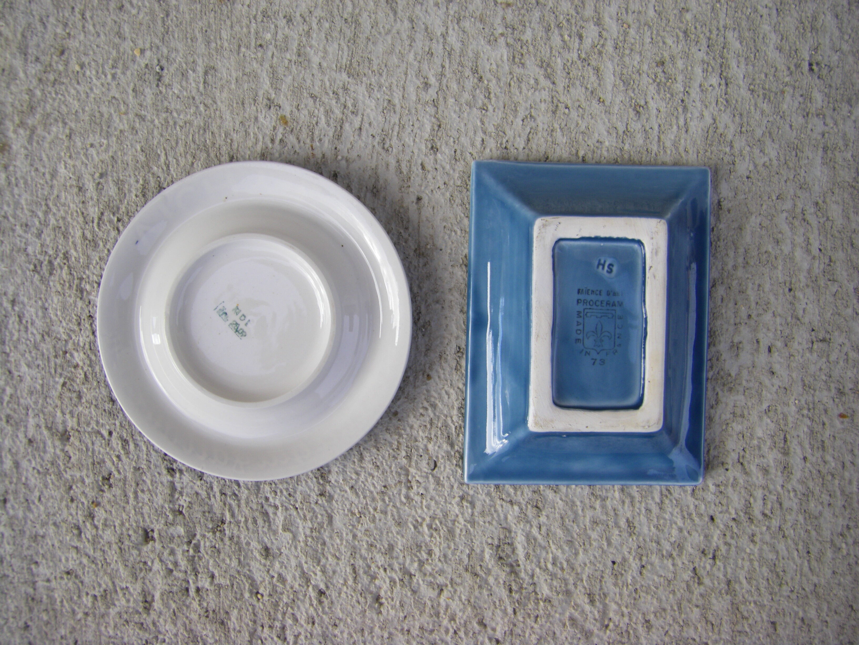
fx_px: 943
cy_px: 322
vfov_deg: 37.7
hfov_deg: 49.0
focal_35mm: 38
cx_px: 430
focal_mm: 6.3
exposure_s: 1/80
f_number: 3.5
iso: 64
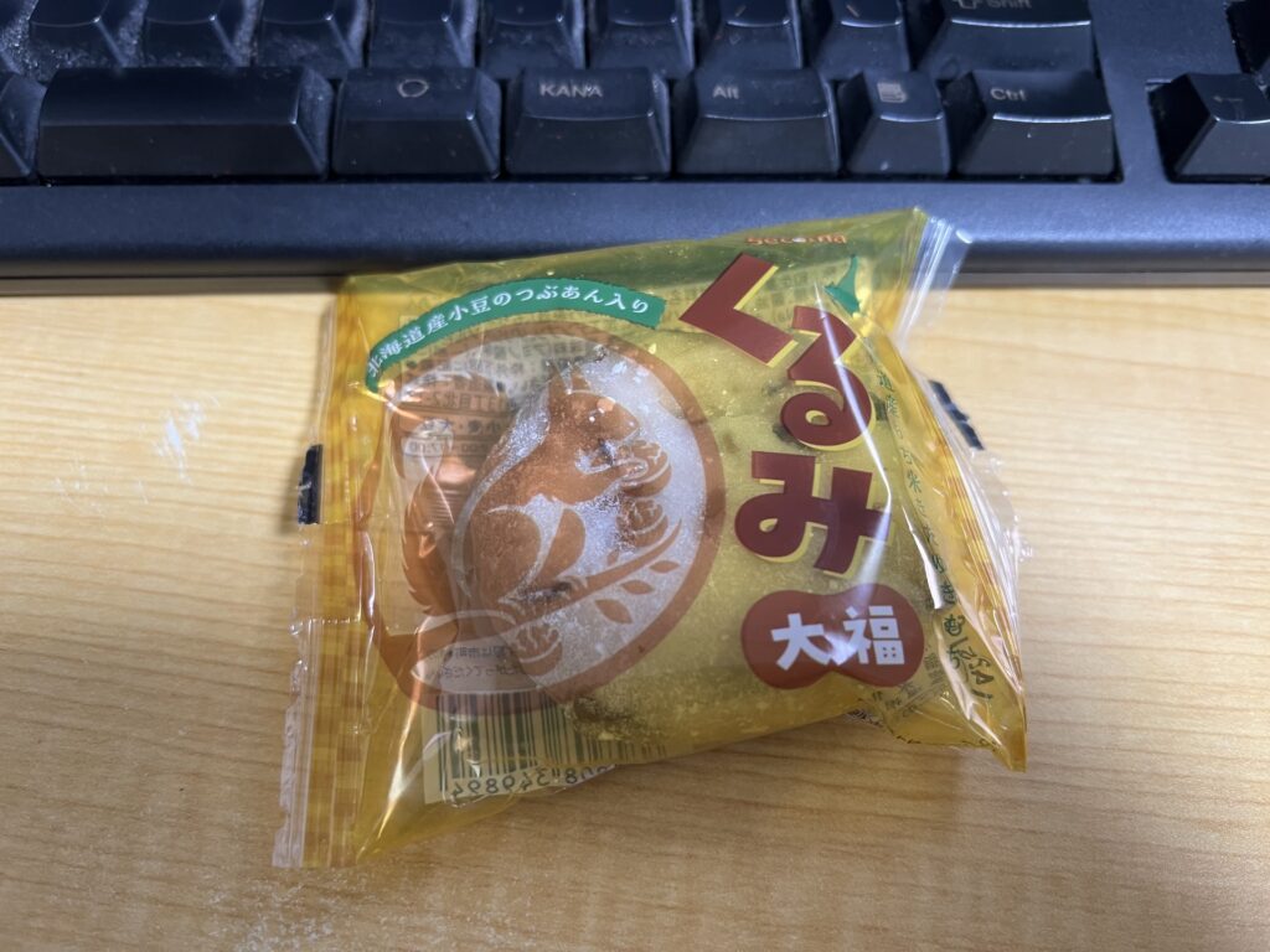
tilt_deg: -62.3
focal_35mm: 26
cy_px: 476
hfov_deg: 67.3
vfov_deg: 53.1
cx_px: 635
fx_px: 954
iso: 100
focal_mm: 5.7
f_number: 1.5
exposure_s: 1/50
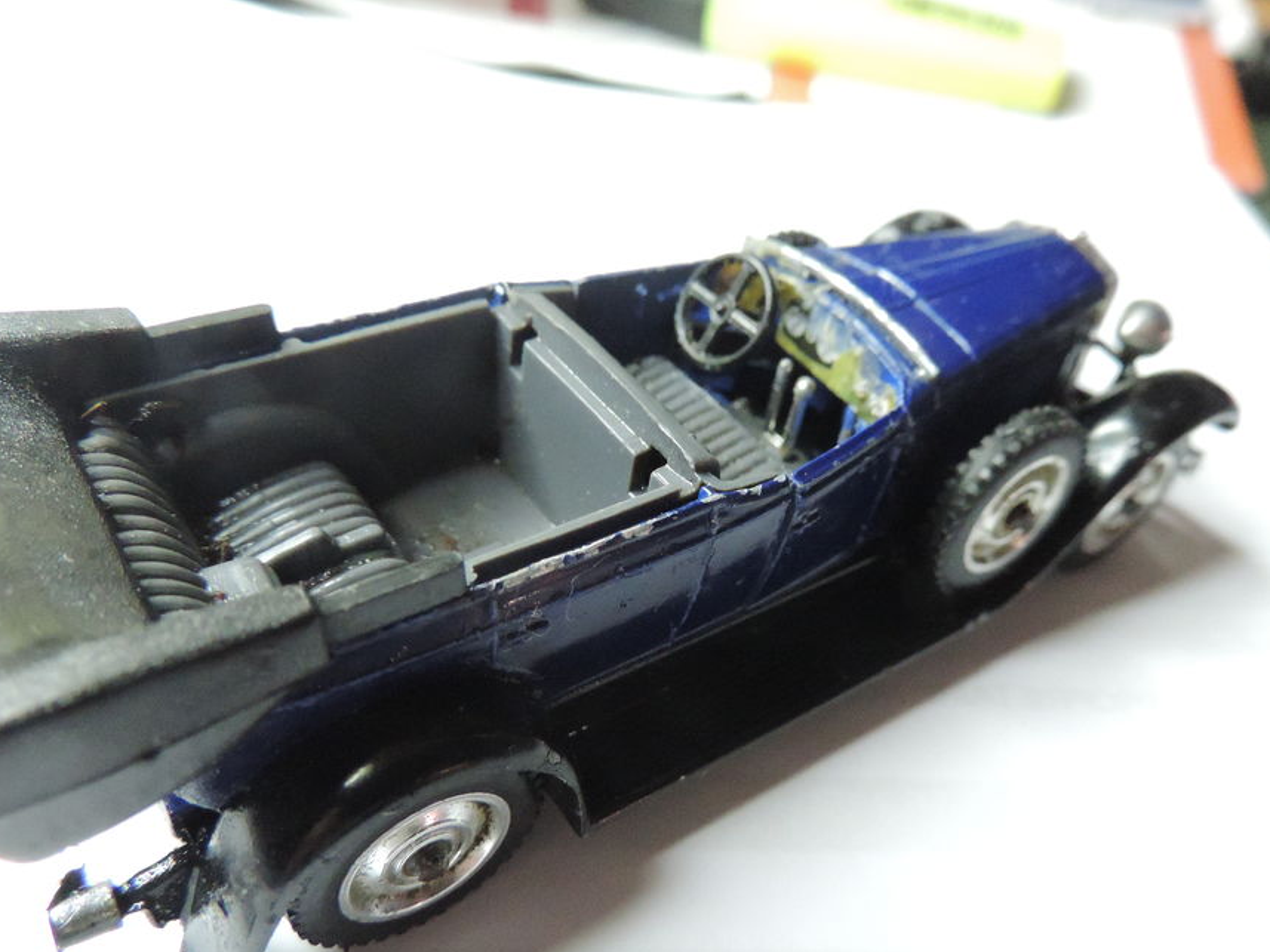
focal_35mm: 28
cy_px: 542
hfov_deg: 63.4
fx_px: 1027
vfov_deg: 49.6
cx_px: 656
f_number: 3
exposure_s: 1/100
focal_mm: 4.3
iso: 1600
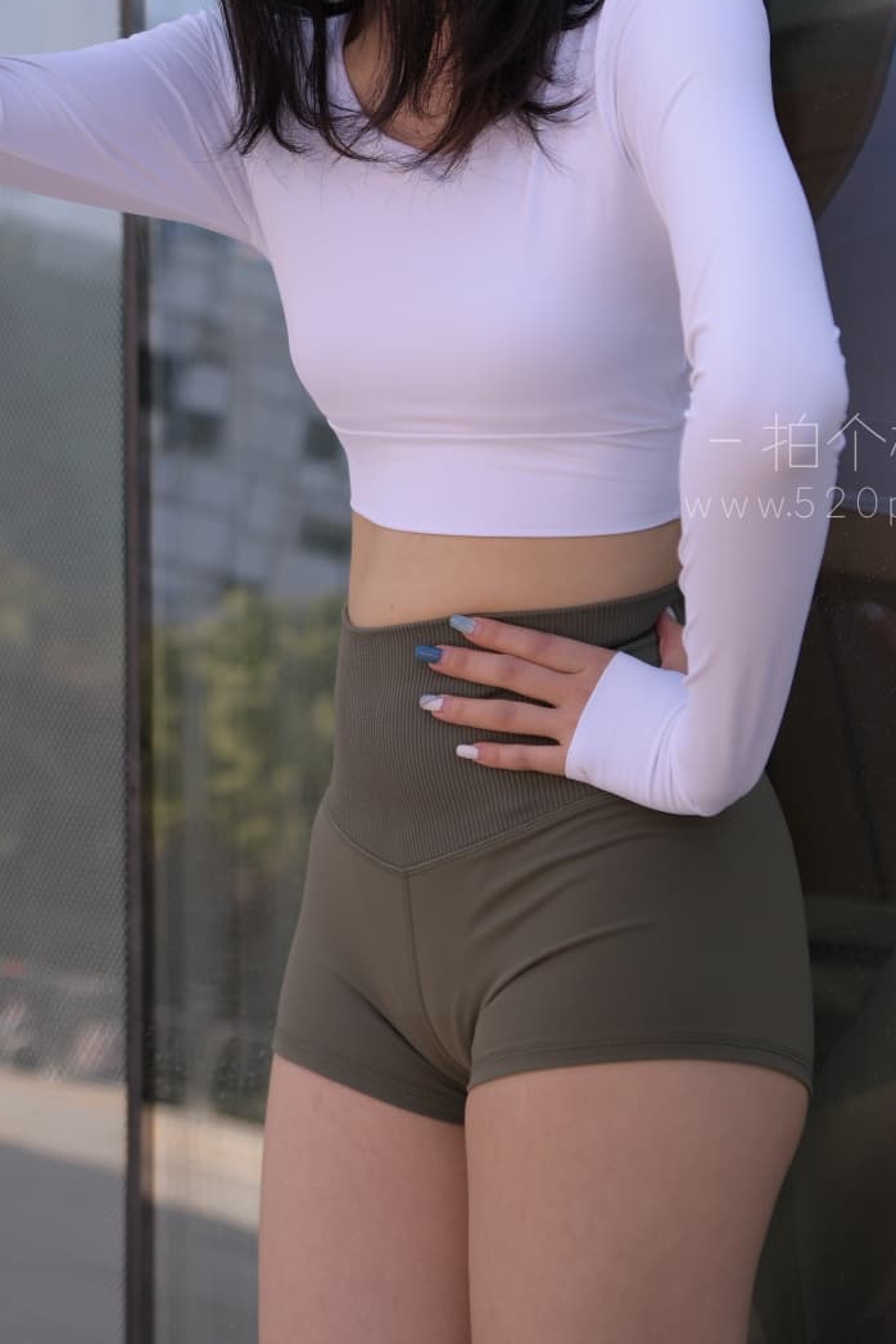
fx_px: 3210
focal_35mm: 86
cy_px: 404
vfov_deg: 23.5
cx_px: 402
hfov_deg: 15.9
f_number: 4
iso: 80
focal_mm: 50
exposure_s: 1/320
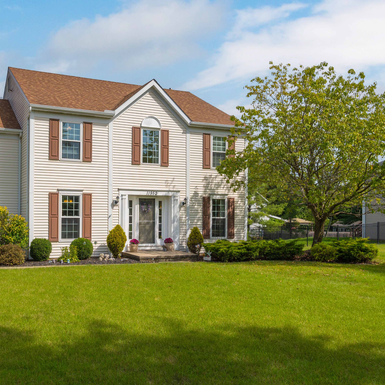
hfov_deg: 48.0
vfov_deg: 49.6
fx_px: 415
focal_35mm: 33
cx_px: 100
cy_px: 216
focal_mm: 19
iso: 200
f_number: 9
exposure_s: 1/400
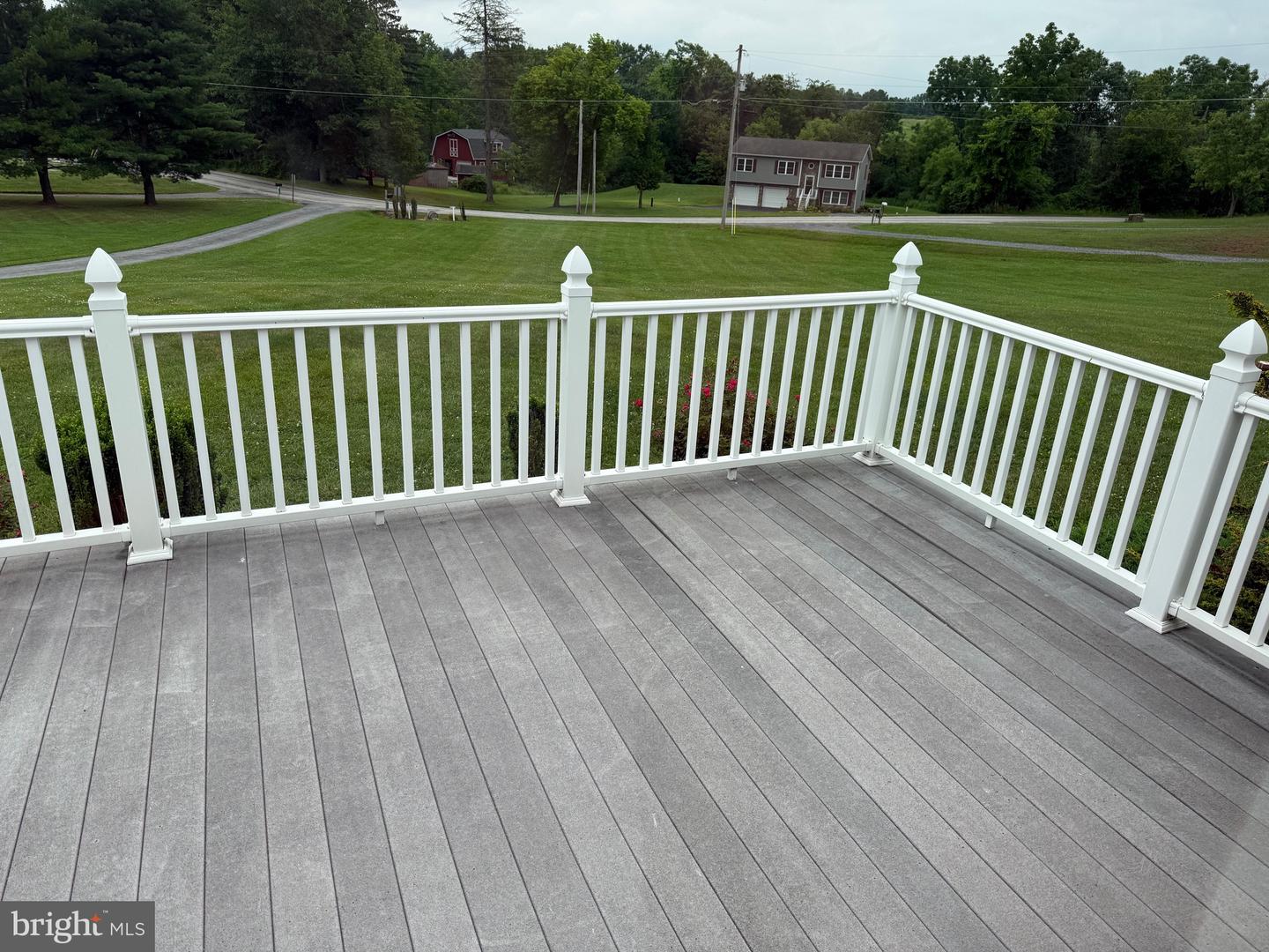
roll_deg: -3.7
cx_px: 634
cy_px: 476
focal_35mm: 24
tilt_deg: -21.5
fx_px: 880
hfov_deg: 71.6
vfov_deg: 56.8
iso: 80
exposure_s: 1/1901
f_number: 1.78
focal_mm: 6.76
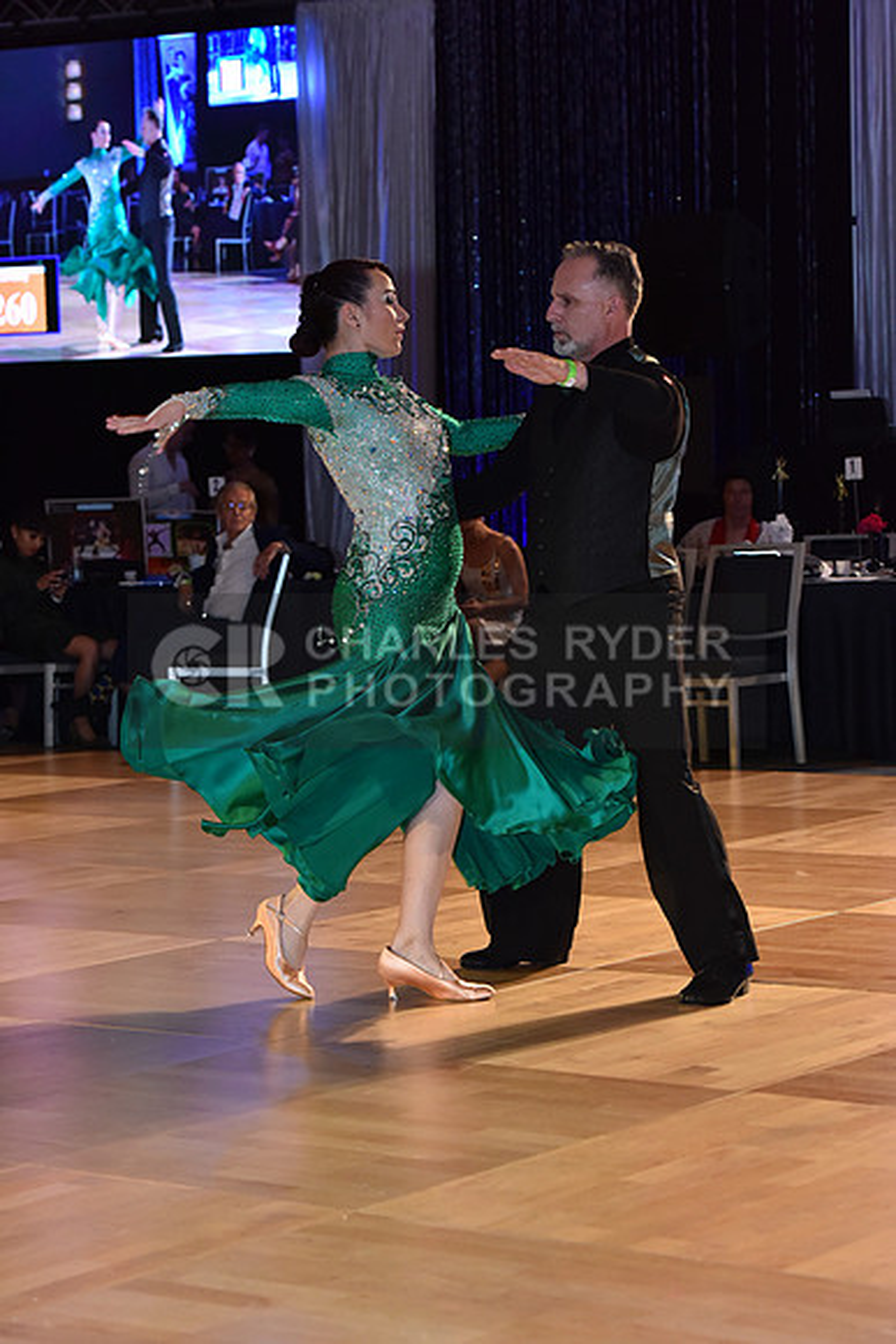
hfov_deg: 15.9
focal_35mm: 86
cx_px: 448
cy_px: 672
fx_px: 3209
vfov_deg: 23.6
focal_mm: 86
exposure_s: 1/250
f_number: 5
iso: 2000
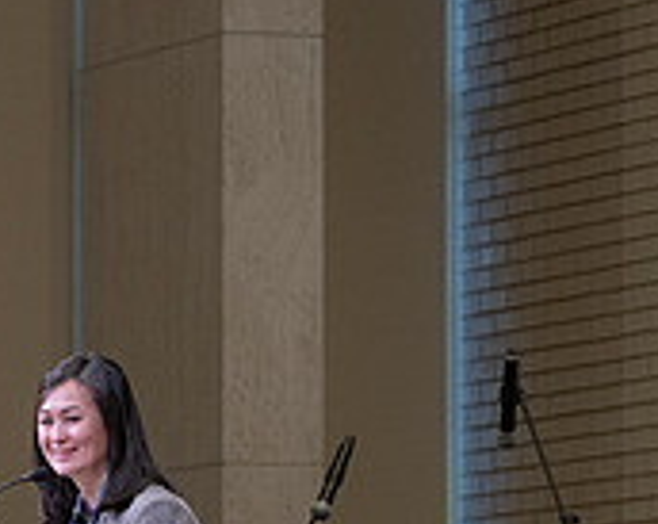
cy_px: 582
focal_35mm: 417
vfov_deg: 3.7
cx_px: -83
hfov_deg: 4.6
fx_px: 8107
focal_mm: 110
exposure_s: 1/160
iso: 1600
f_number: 5.6
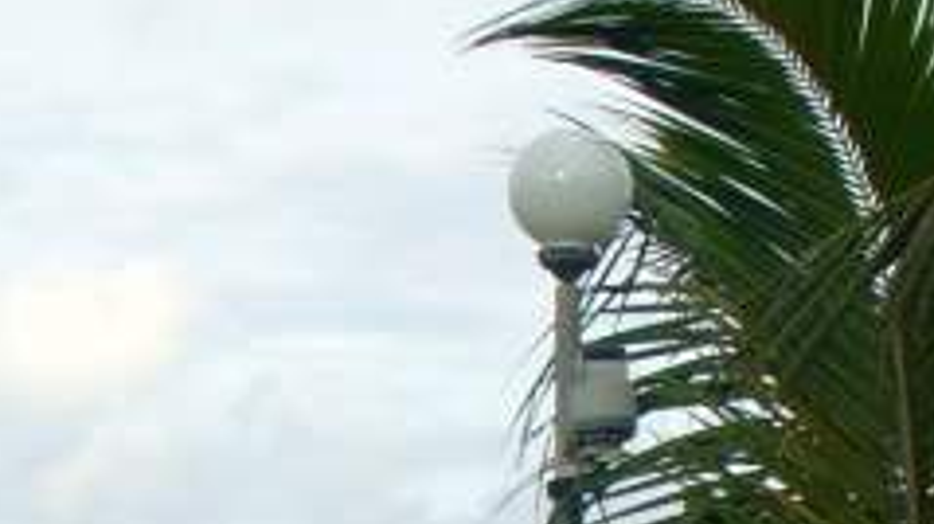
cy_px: 989
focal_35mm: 173
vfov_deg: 6.8
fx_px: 4281
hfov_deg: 12.2
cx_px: -94
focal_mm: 6.1
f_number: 5.6
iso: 80
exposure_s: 1/200
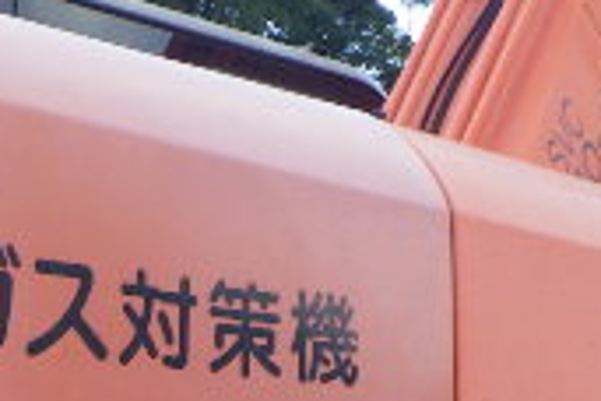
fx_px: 1820
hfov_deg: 17.6
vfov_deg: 11.9
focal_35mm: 109
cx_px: -165
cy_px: 651
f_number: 4.2
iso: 250
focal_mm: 5
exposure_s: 1/500
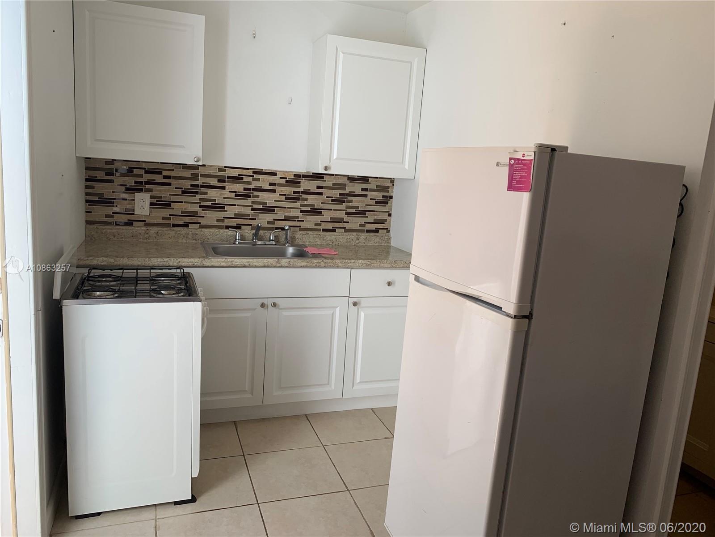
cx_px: 358
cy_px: 268
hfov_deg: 67.3
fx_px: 537
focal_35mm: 26
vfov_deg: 53.1
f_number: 1.8
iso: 25
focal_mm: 4.25
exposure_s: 1/242
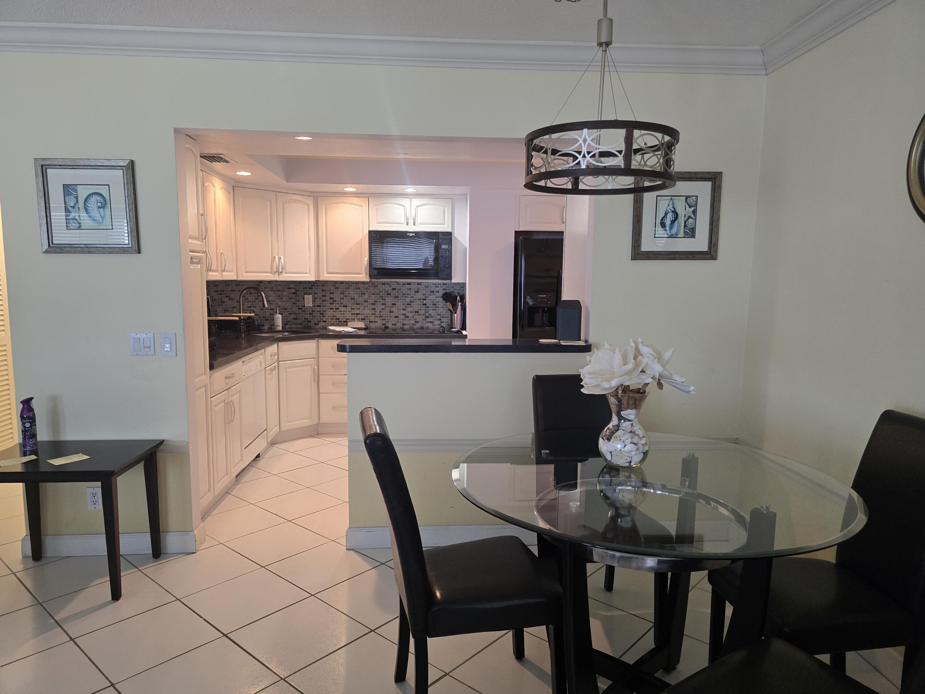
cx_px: 462
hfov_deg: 73.9
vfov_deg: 58.9
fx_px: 615
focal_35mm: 23
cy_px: 347
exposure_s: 1/120
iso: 500
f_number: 1.7
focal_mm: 6.3
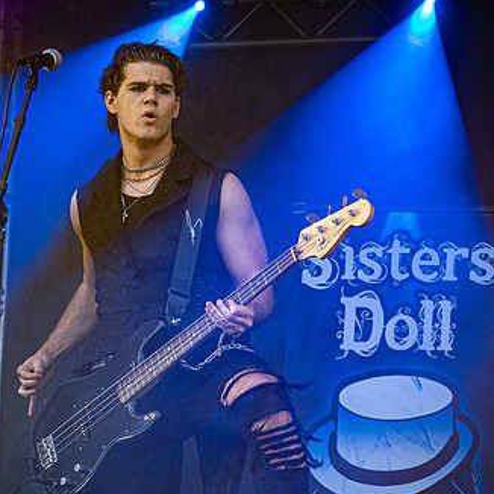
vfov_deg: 15.1
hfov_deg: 15.2
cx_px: 263
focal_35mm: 115
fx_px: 1857
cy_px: 324
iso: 800
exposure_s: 1/320
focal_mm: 34
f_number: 4.5
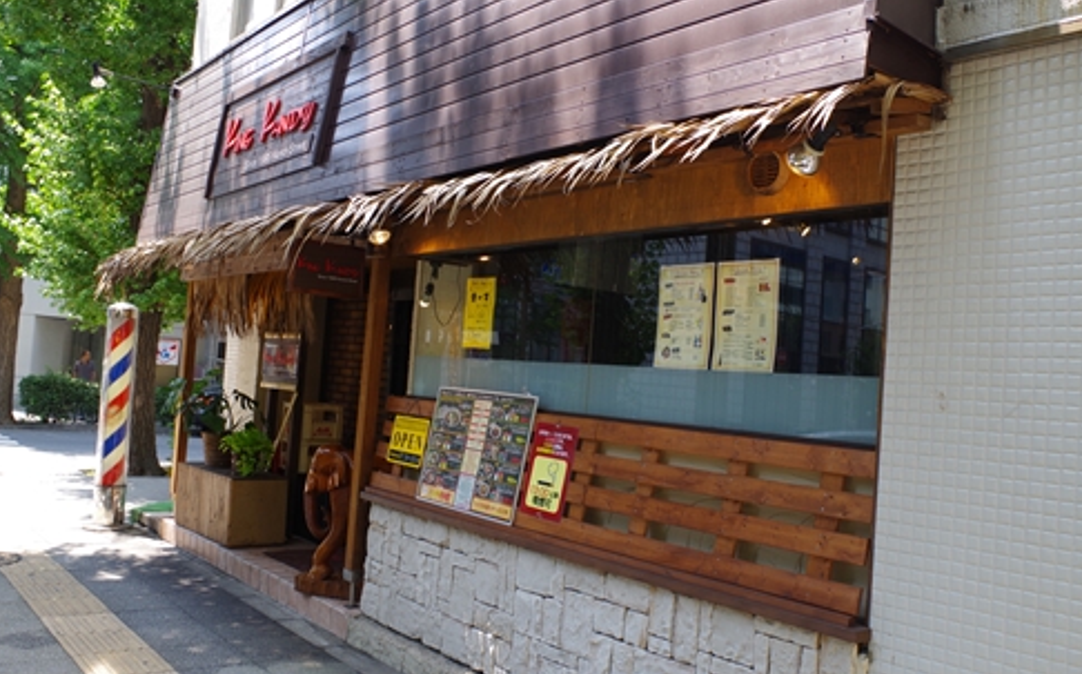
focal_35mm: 33
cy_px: 340
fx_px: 970
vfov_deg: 38.4
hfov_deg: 58.3
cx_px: 540
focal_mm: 21.25
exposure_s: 1/50
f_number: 8
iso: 200
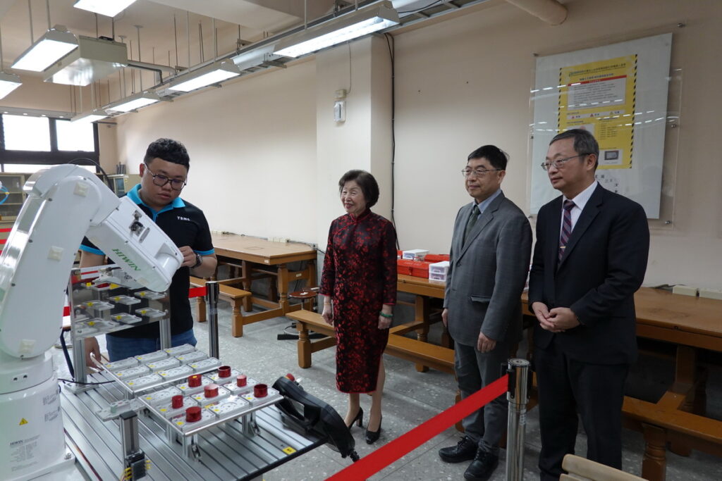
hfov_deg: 73.7
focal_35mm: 24
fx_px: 481
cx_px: 361
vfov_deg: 53.1
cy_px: 240
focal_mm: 9
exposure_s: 1/100
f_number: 2.8
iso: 800
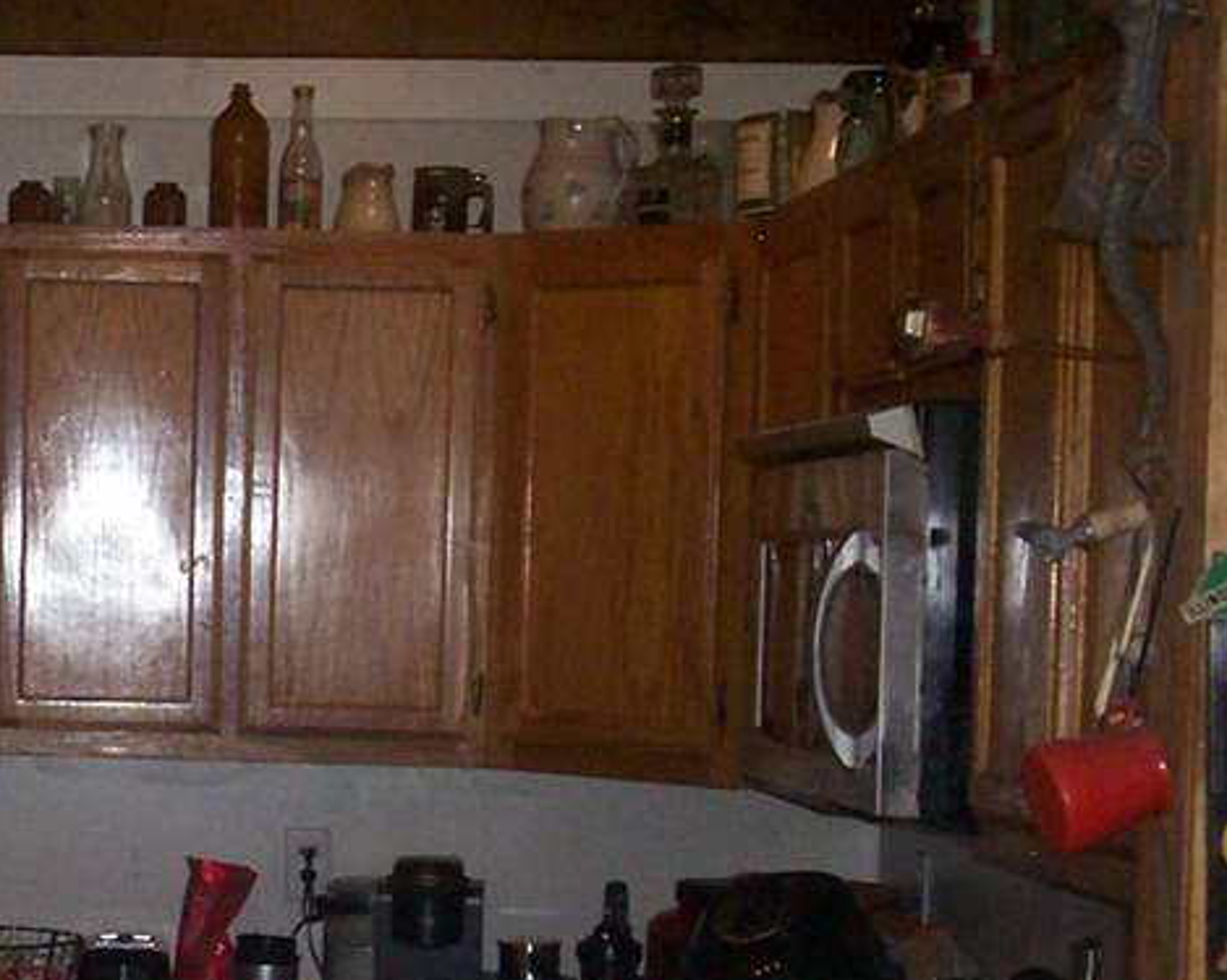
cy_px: 768
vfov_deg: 15.9
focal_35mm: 96
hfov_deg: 19.5
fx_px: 3485
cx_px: 37
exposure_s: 1/64
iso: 140
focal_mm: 5.9
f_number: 4.5
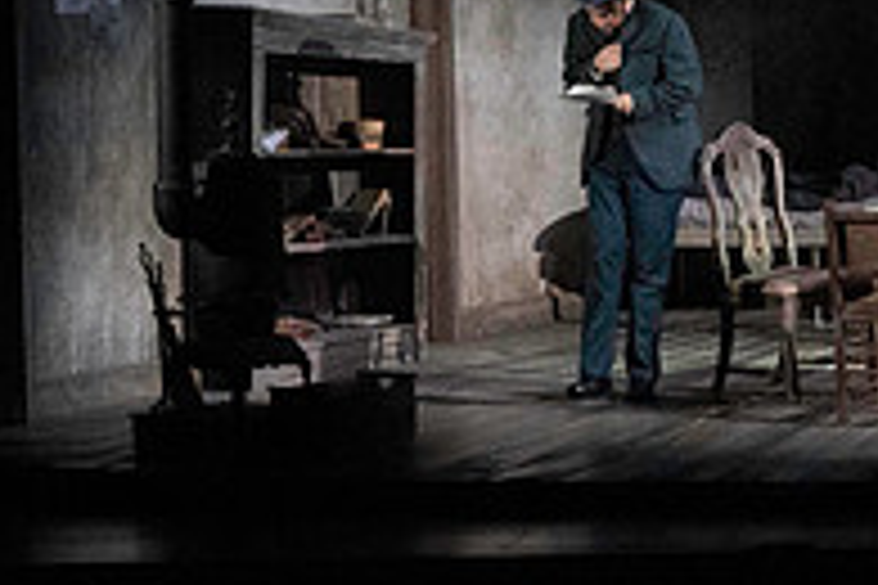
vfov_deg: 3.8
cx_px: 819
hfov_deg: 5.6
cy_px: -236
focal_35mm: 365
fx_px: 8901
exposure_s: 1/320
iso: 16000
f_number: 11
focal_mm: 123
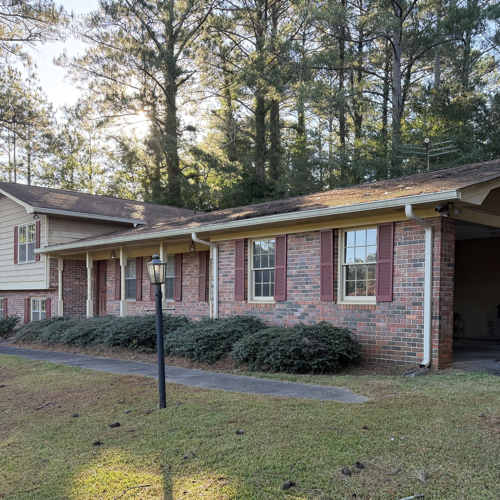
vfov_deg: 45.6
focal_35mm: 36
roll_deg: -0.3
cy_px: 316
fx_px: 588
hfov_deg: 45.7
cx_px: 310
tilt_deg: +0.2
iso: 80
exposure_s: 1/179
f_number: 1.78
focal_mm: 6.76
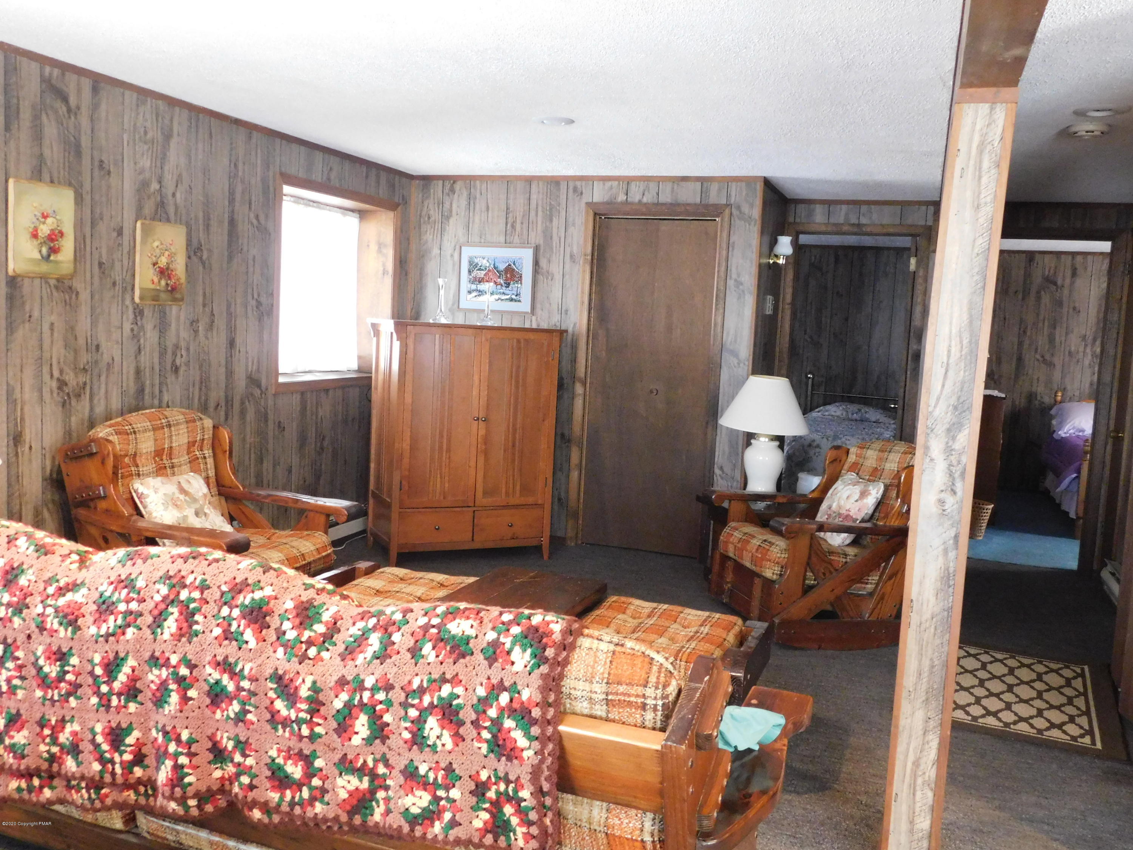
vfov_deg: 46.8
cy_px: 425
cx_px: 566
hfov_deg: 60.0
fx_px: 982
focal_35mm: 30
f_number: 3.2
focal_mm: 5.3
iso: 800
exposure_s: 1/8
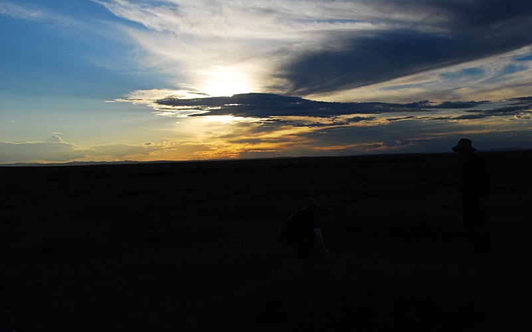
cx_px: 266
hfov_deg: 46.2
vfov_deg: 29.8
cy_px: 155
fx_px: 623
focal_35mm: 43
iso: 400
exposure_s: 1/3200
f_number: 6.3
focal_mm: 28
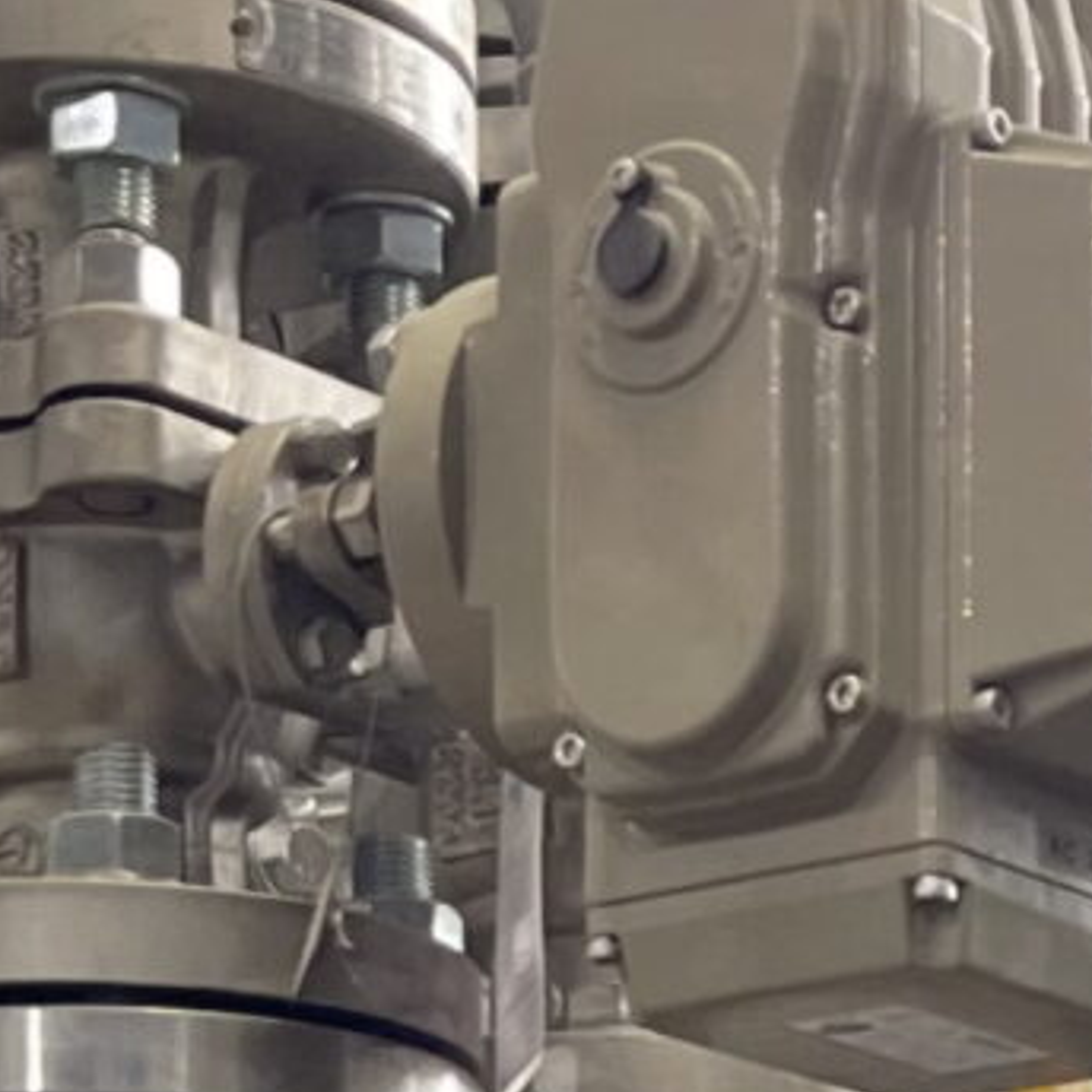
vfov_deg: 9.9
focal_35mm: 171
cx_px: 1597
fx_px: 6103
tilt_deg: +5.5
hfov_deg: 9.9
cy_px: 1619
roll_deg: +0.7
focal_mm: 5.1
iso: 125
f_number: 1.6
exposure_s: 1/50
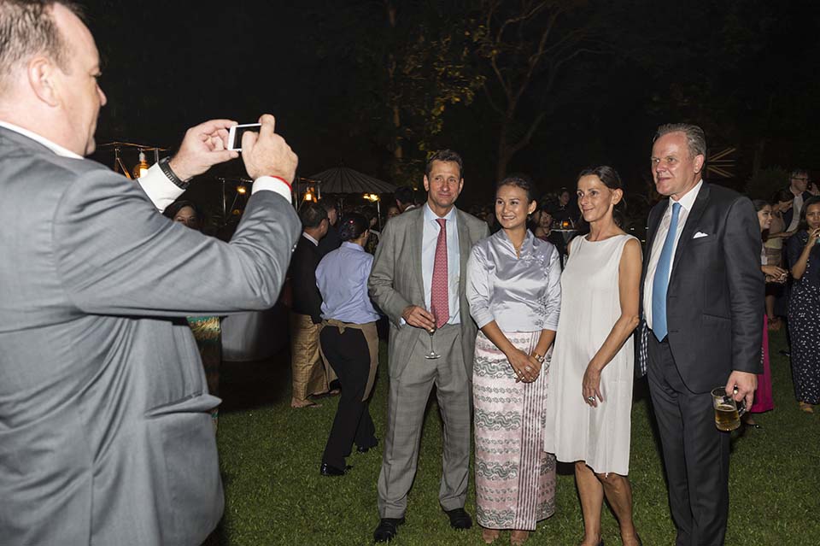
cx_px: 410
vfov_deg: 44.9
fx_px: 660
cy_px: 273
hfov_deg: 63.7
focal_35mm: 29
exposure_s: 1/60
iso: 400
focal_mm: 29
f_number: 5.6
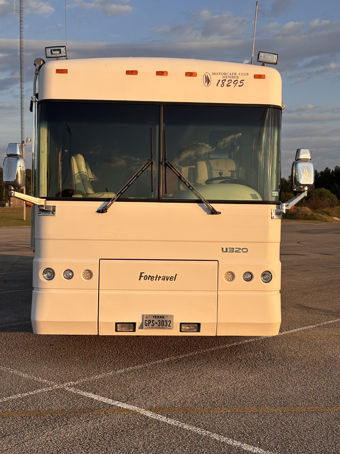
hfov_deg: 28.0
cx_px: 170
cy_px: 227
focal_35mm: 52
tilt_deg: -3.3
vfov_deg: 36.8
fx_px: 681
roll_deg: -1.9
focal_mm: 5.96
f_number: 1.6
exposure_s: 1/1724
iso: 32
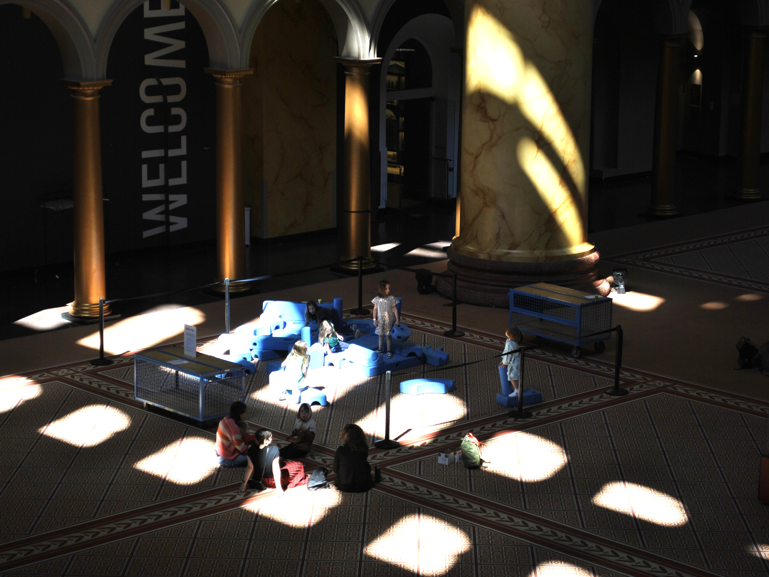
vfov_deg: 16.5
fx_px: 1989
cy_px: 288
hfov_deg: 21.9
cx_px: 354
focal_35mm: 90
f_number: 5.6
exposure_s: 1/80
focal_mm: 55
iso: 100
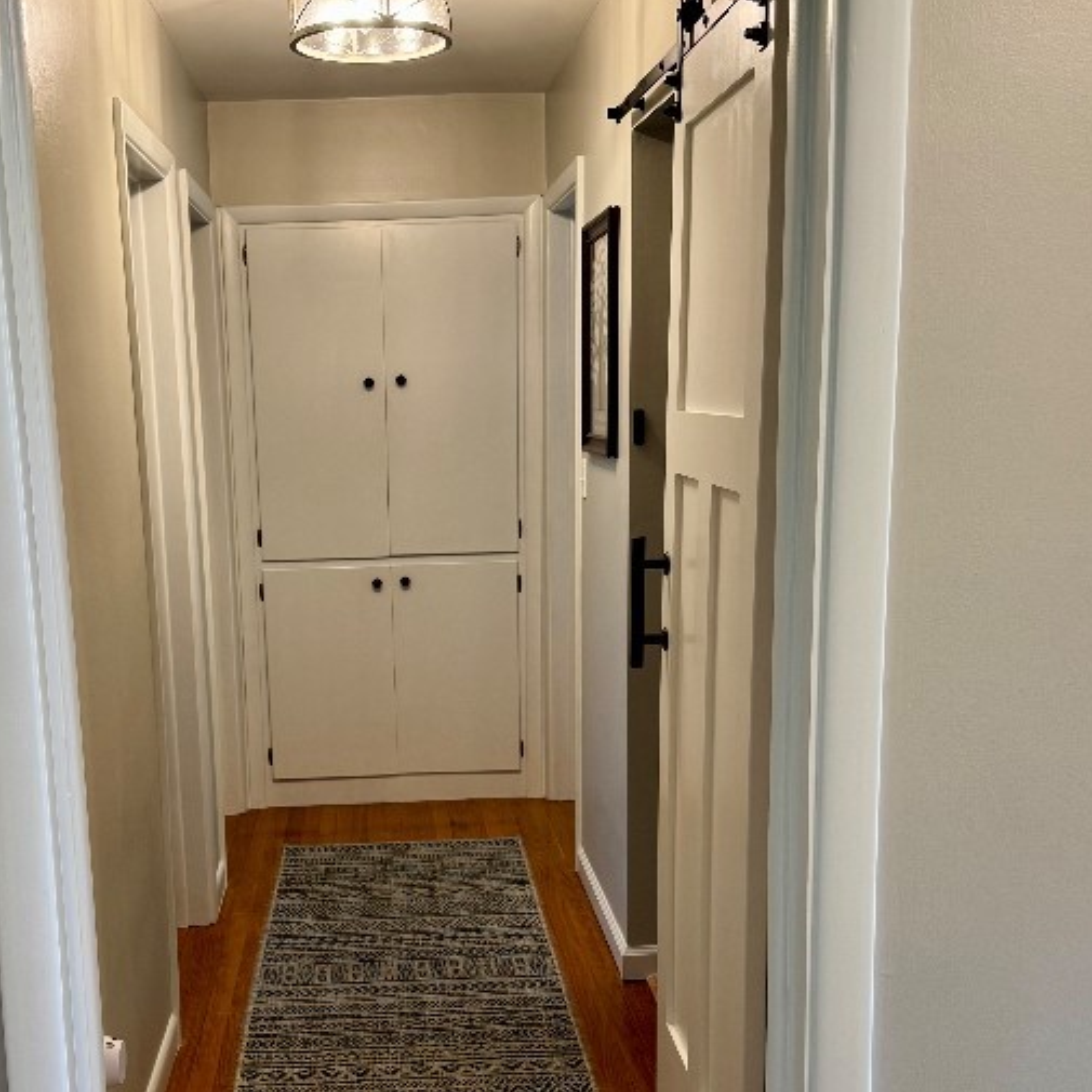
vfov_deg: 38.8
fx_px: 1535
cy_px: 714
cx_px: 407
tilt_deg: -12.5
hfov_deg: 38.9
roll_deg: +2.4
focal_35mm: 43
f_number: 1.78
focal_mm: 6.76
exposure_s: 1/60
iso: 125
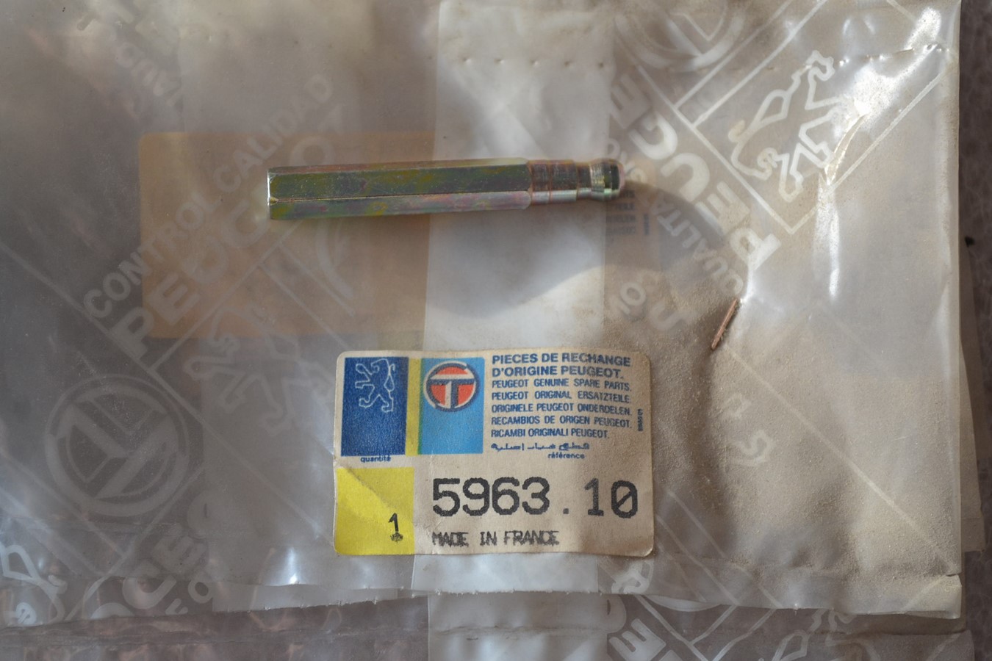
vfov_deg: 19.7
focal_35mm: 69
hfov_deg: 29.2
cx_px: 496
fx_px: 1901
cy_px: 330
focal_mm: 46
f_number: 5.3
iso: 640
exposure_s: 1/60
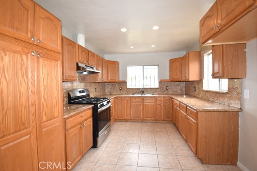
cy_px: 86
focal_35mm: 15
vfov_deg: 77.4
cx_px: 128
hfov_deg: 100.4
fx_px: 107
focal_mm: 10
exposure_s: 1/125
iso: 800
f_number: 5.6
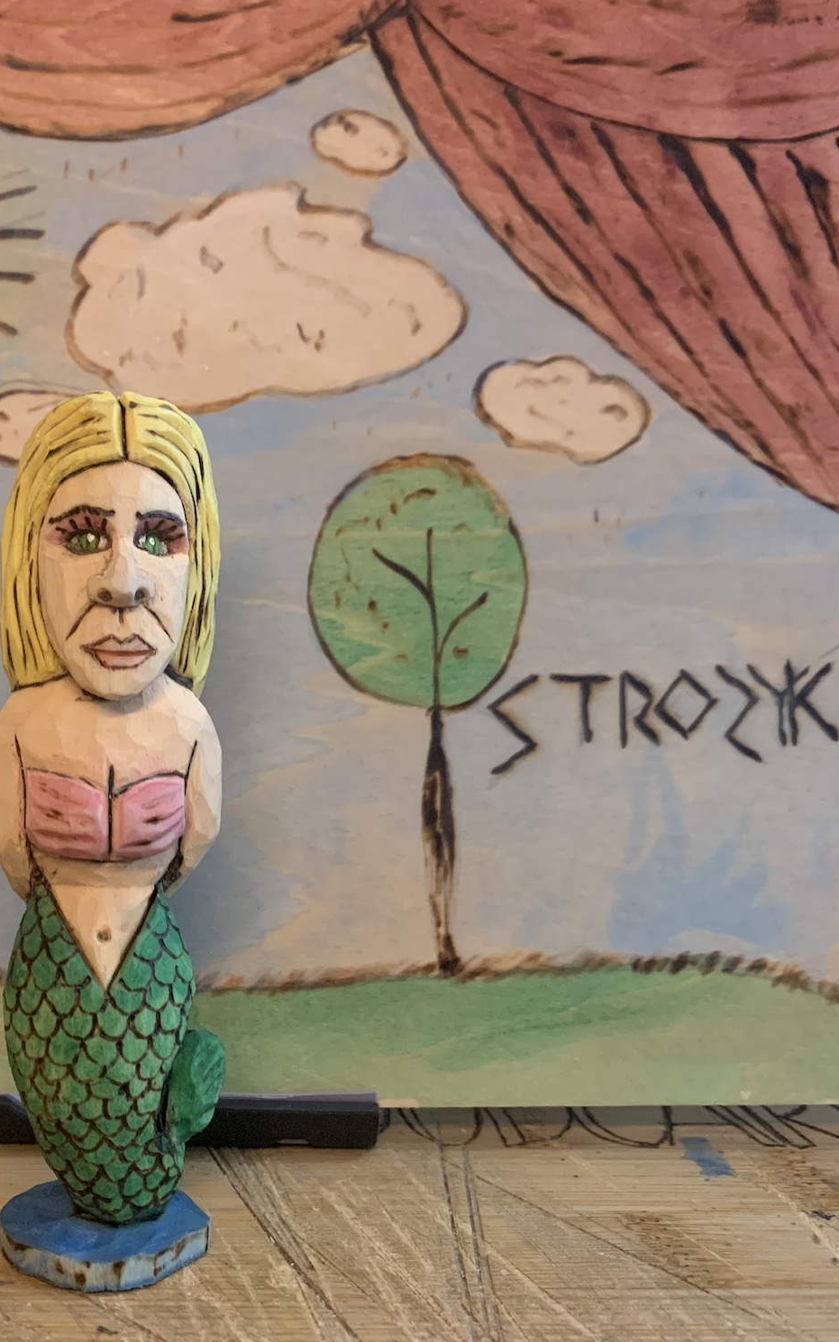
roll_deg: -1.3
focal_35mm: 37
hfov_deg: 33.2
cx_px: 141
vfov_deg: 52.8
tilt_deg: -3.7
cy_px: 673
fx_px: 1354
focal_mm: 4.25
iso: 400
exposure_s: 1/37
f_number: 1.8
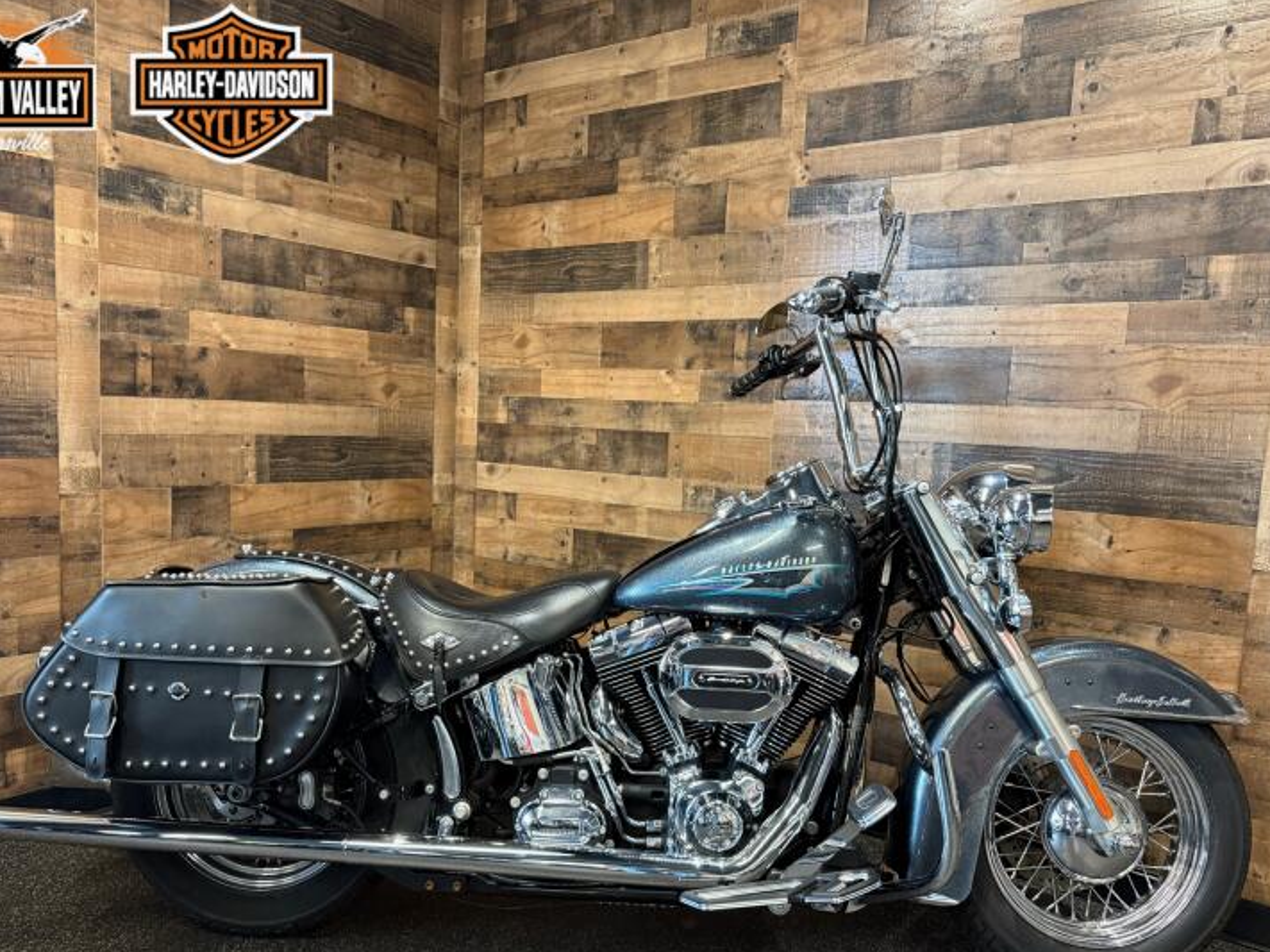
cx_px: 598
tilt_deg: -6.4
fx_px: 990
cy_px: 522
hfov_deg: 65.3
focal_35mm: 27
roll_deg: -2.0
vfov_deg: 51.3
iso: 400
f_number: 1.78
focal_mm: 6.76
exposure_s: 1/60
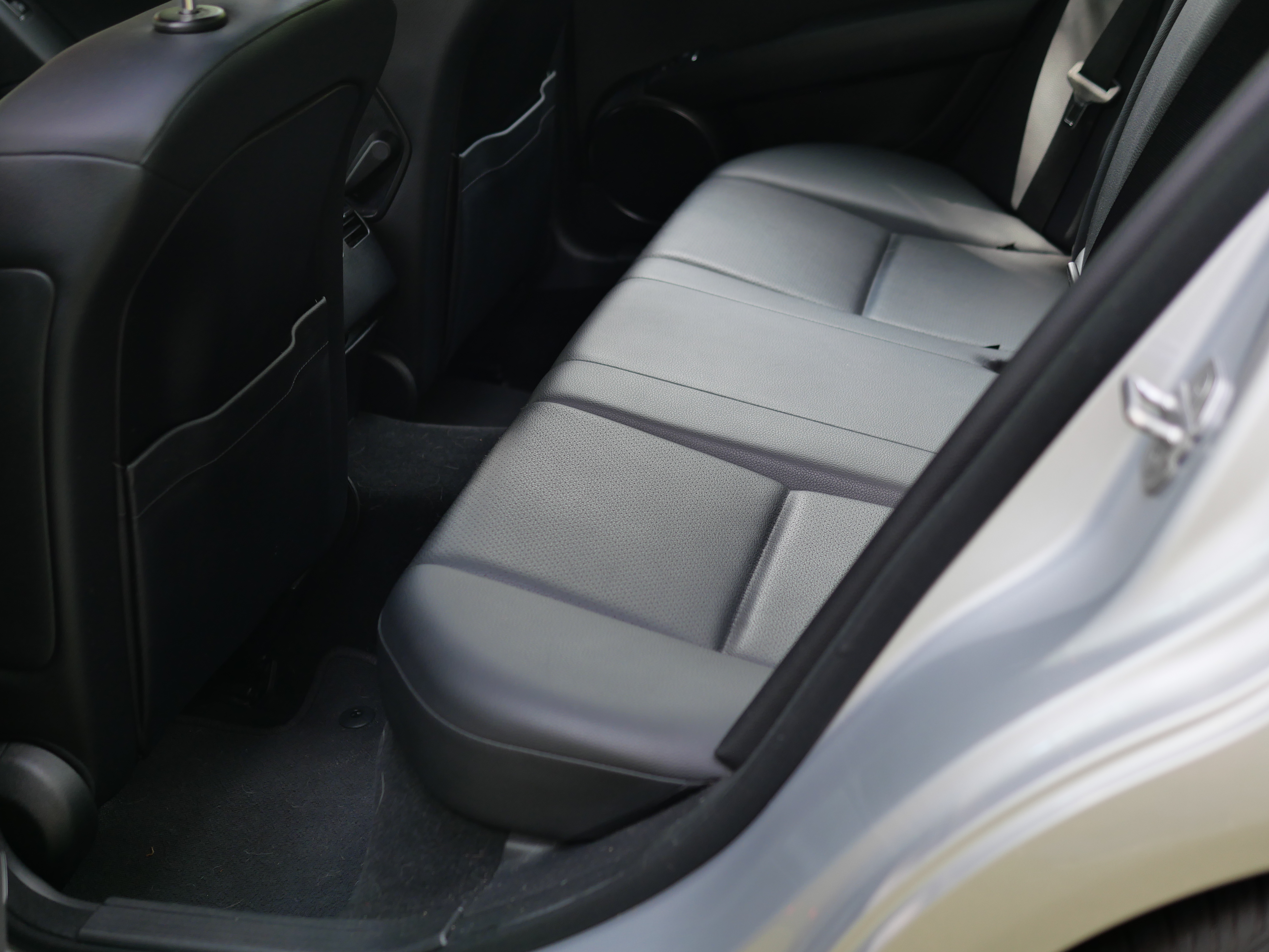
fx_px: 1833
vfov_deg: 29.1
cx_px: 634
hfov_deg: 38.2
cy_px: 476
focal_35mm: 50
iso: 200
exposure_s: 1/250
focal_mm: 25
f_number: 2
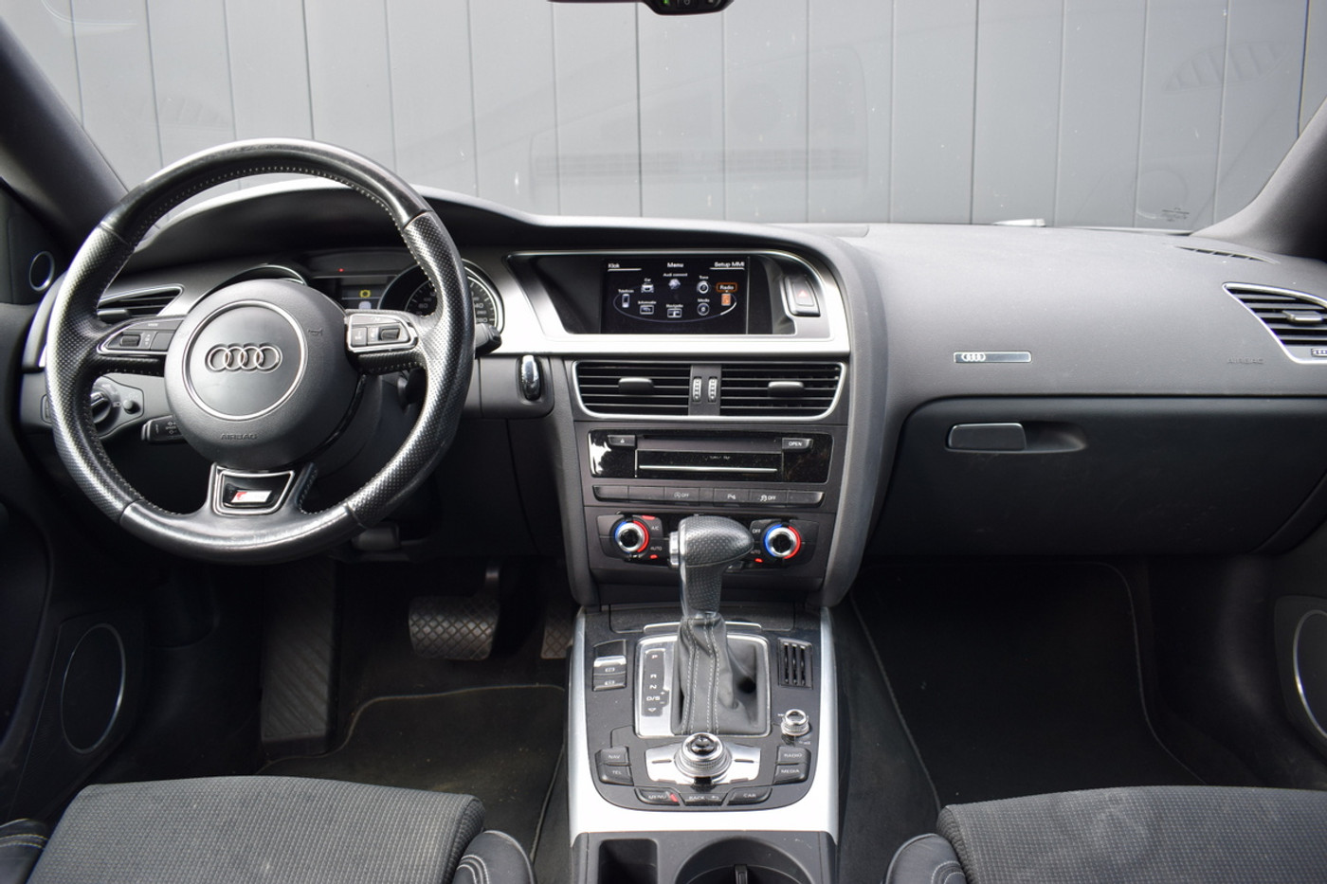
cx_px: 664
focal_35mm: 27
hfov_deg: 67.4
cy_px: 442
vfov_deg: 47.9
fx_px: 995
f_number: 5
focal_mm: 18
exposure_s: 1/100
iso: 400
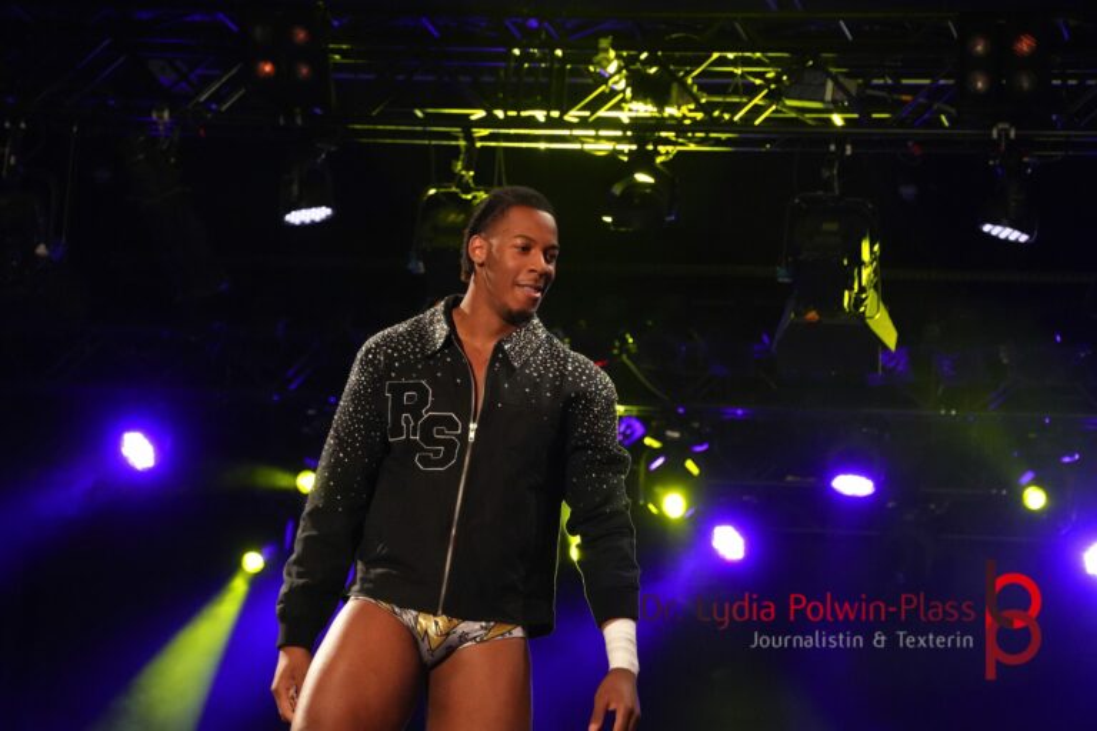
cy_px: 366
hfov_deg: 13.3
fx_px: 4708
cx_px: 548
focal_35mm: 154
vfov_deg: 8.9
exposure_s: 1/60
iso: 6400
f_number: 5.6
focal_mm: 103
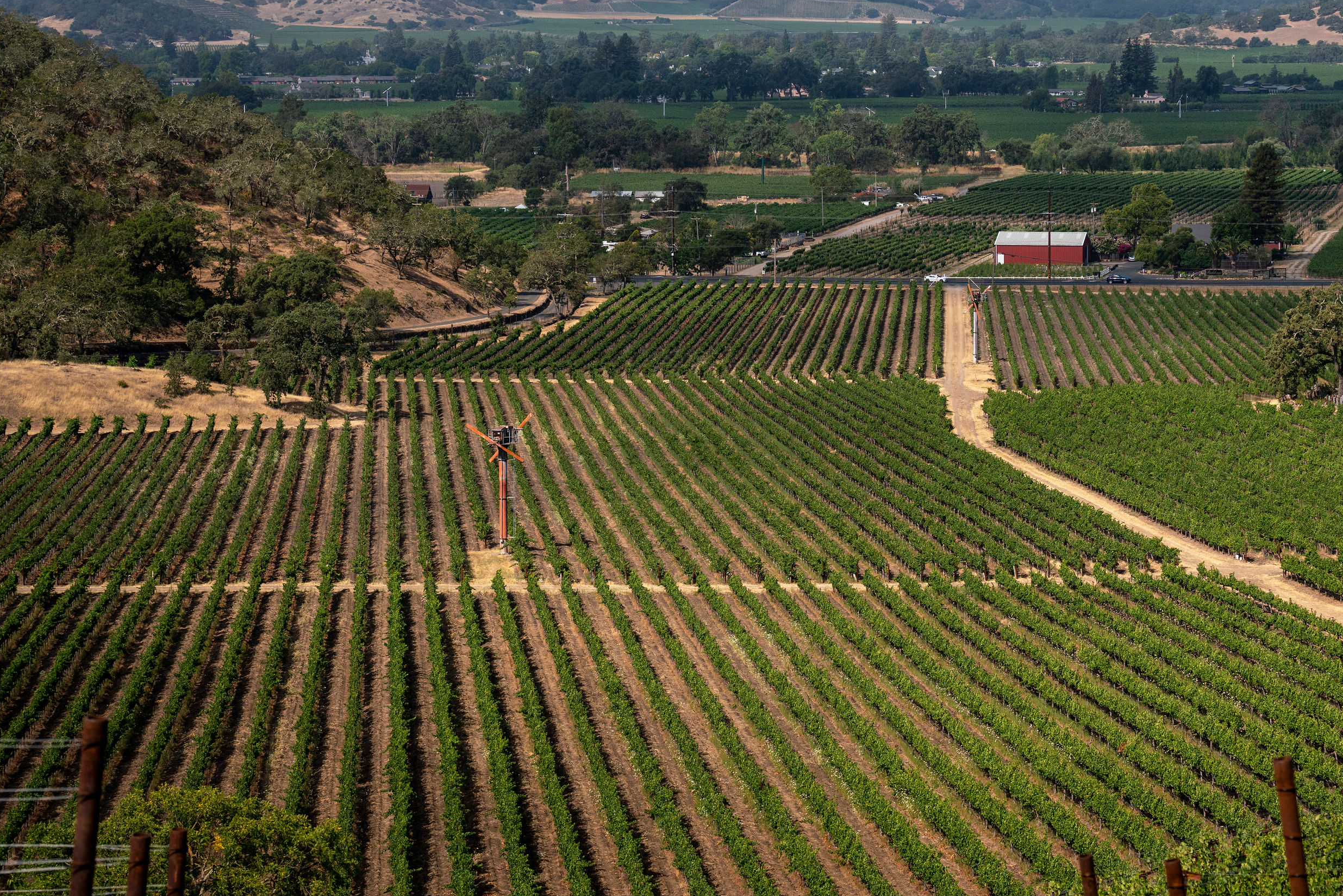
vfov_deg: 13.4
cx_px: 870
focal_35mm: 102
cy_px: 326
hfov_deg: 20.0
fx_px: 3805
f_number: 5
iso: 400
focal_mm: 70
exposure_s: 1/3200
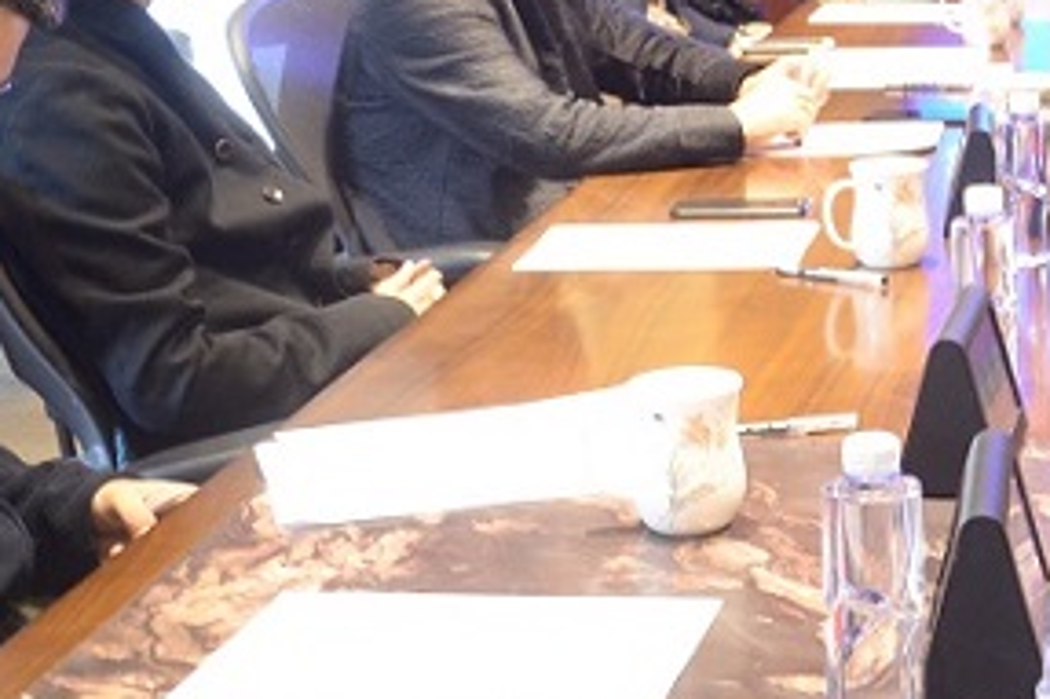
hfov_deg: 20.5
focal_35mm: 93
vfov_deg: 14.4
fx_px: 2711
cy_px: -62
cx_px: 1270
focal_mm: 22
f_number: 3.8
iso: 1250
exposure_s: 1/13
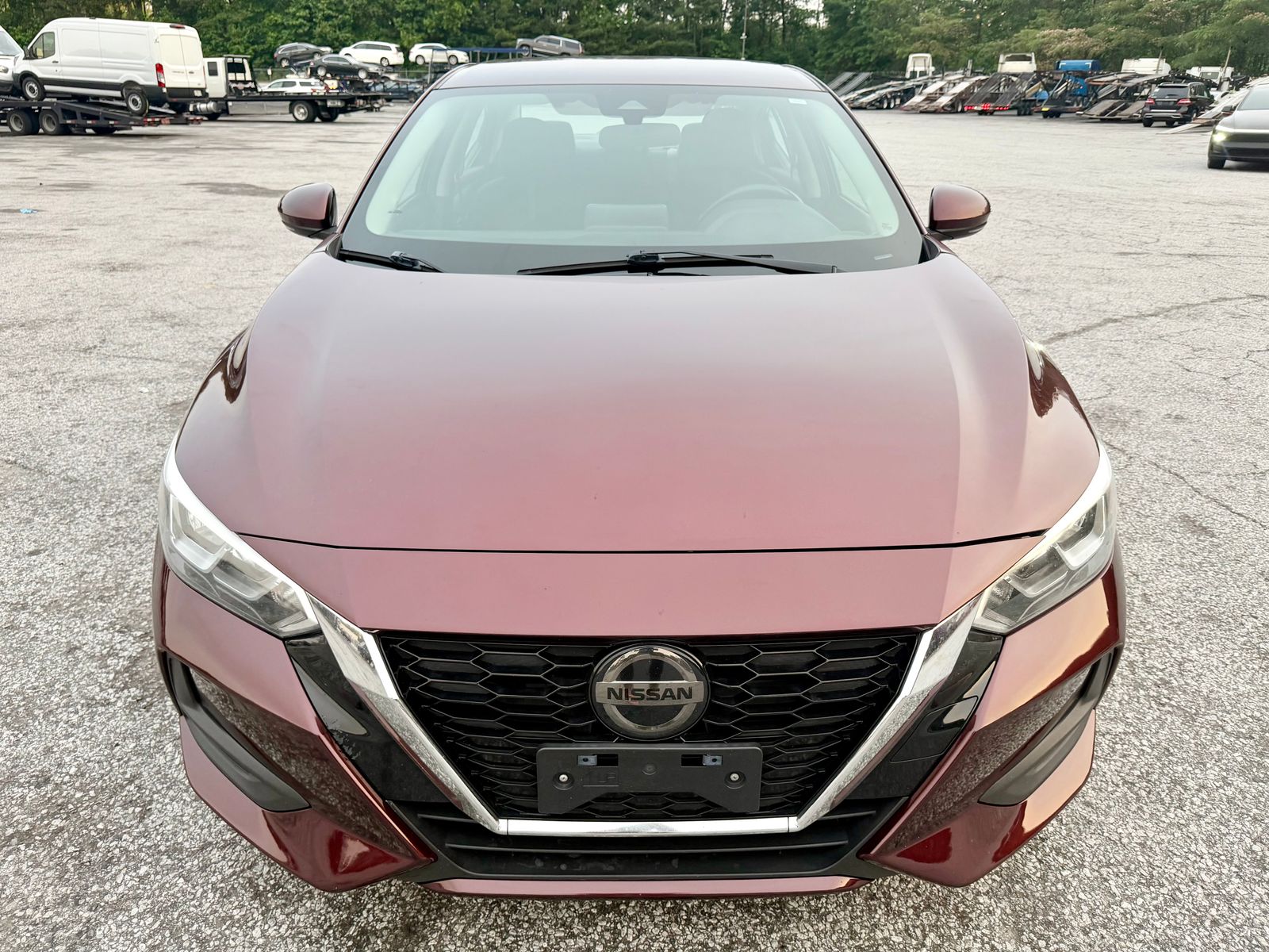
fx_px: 880
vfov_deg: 56.8
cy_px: 476
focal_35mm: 24
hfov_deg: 71.6
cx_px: 634
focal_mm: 6.76
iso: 100
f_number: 1.78
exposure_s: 1/121
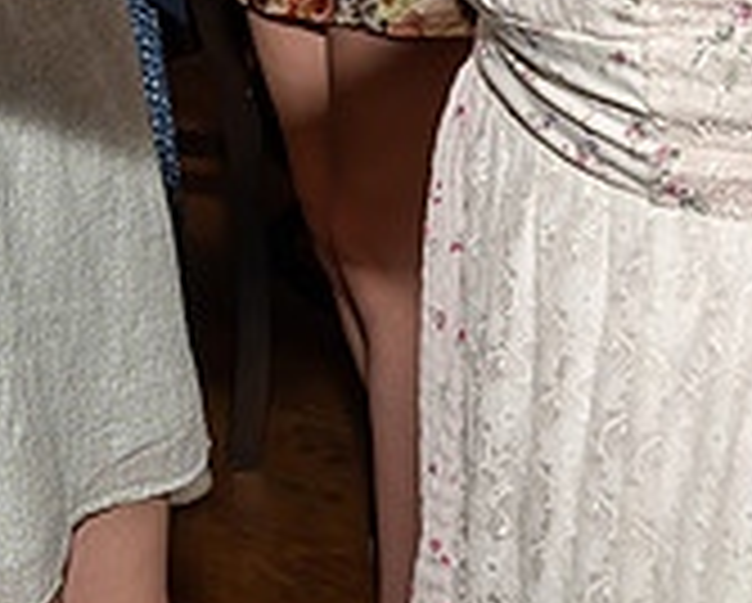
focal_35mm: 118
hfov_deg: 15.3
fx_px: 2629
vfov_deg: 12.3
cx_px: -283
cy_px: -388
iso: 500
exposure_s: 1/250
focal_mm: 28
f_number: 8
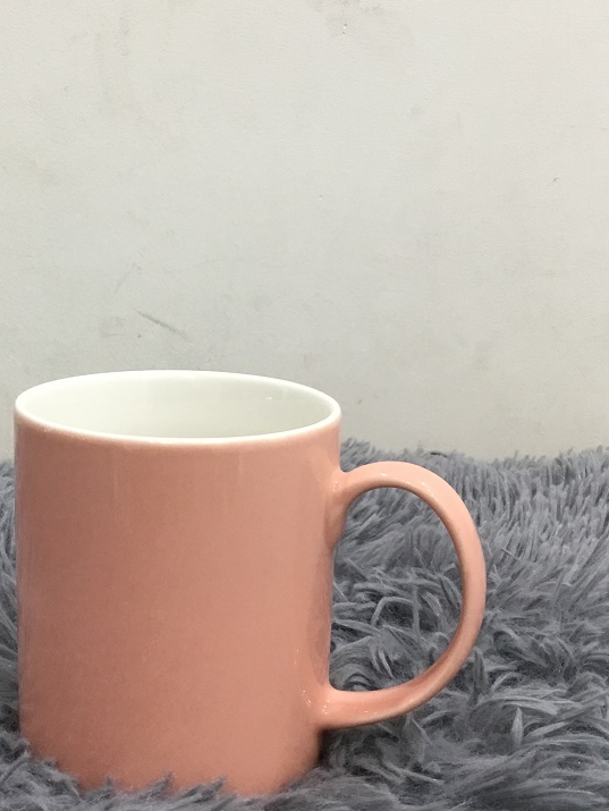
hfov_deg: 27.8
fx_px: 1219
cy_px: 412
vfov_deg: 36.8
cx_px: 188
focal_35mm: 52
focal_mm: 3.3
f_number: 2.4
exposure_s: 1/33
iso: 100
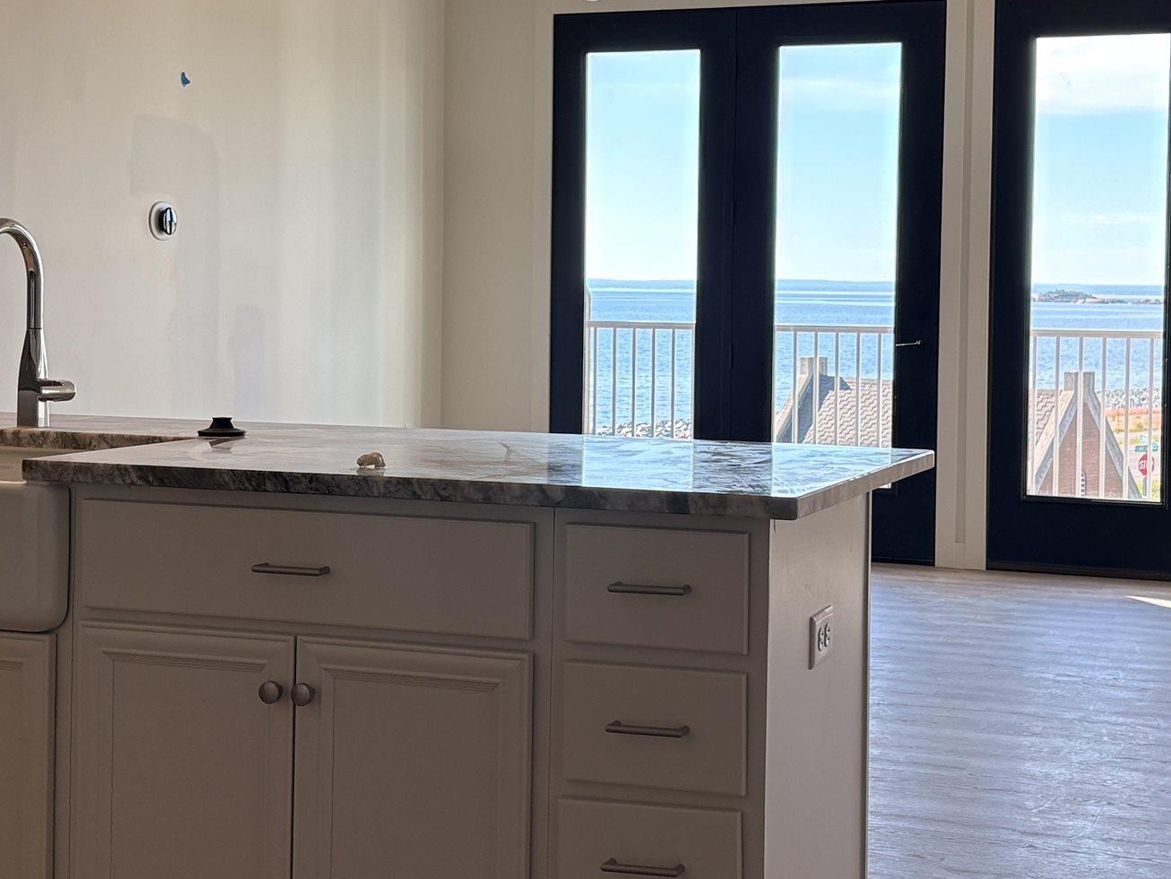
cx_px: 609
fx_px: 2064
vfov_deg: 24.0
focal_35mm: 61
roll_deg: -0.3
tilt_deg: -1.7
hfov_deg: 31.7
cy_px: 349
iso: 64
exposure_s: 1/240
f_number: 1.6
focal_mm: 5.96
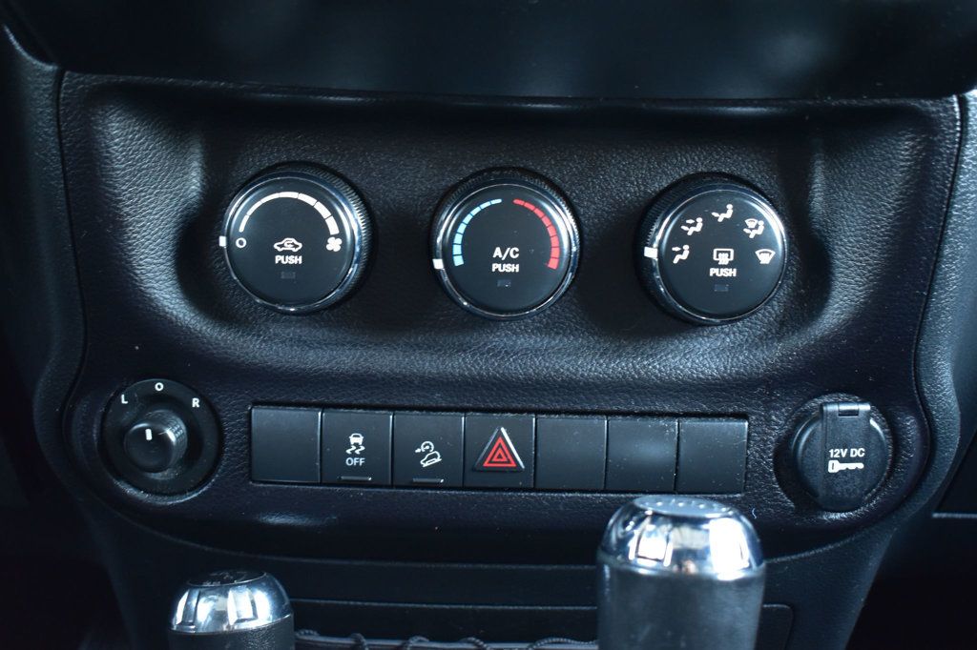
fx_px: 1180
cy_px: 325
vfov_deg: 30.8
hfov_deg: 45.0
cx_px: 488
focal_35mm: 44
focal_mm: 29
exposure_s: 1/10
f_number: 4.2
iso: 1600
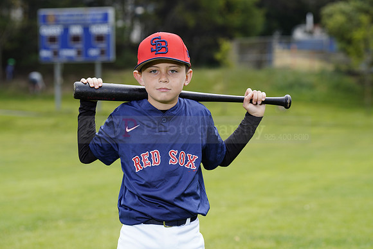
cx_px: 186
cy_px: 124
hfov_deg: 14.3
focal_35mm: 143
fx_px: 1482
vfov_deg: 9.6
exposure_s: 1/250
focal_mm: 143
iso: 100
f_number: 6.3
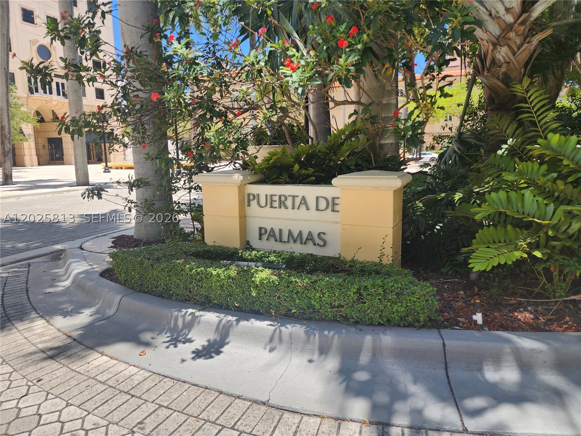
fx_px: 386
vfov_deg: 58.9
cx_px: 290
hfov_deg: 73.9
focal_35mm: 23
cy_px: 218
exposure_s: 1/499
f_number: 1.8
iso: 12
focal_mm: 6.4
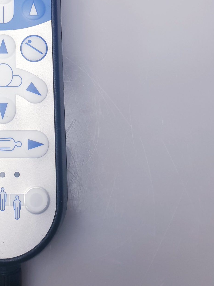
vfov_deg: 32.9
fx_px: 445
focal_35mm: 54
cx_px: 14
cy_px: 5
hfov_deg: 26.0
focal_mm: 4.3
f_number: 2.4
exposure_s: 1/100
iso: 80
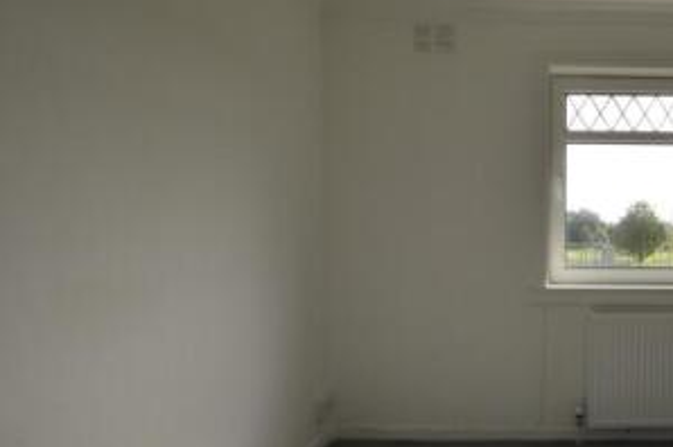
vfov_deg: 39.7
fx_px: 616
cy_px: 275
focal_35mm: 33
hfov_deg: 52.7
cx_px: 558
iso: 100
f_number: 5.6
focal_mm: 10
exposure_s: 1/125
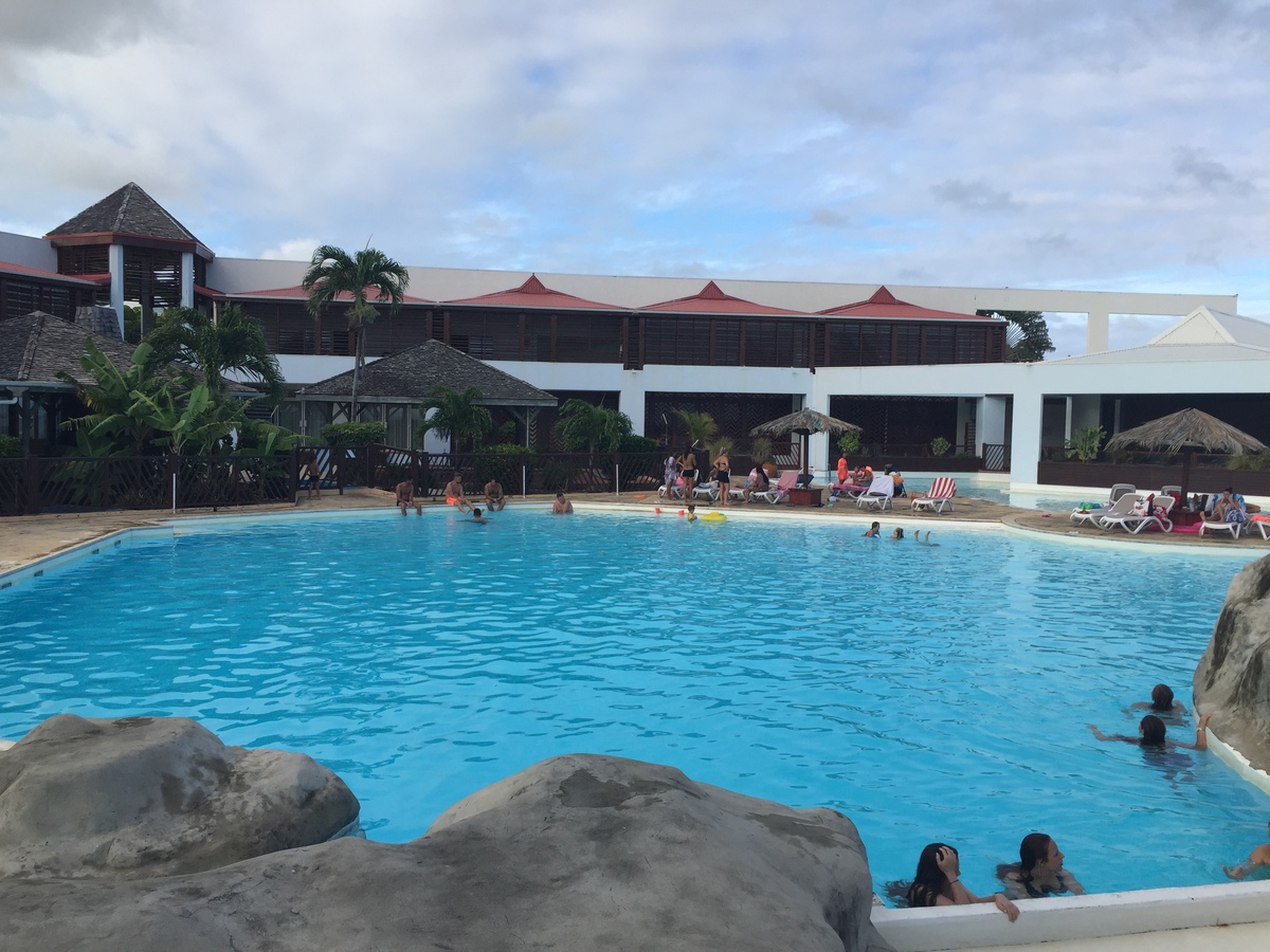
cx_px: 635
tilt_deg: -4.9
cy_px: 476
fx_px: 1064
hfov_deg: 61.7
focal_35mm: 29
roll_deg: -2.2
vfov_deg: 48.2
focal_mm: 4.15
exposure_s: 1/1276
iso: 32
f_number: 2.2
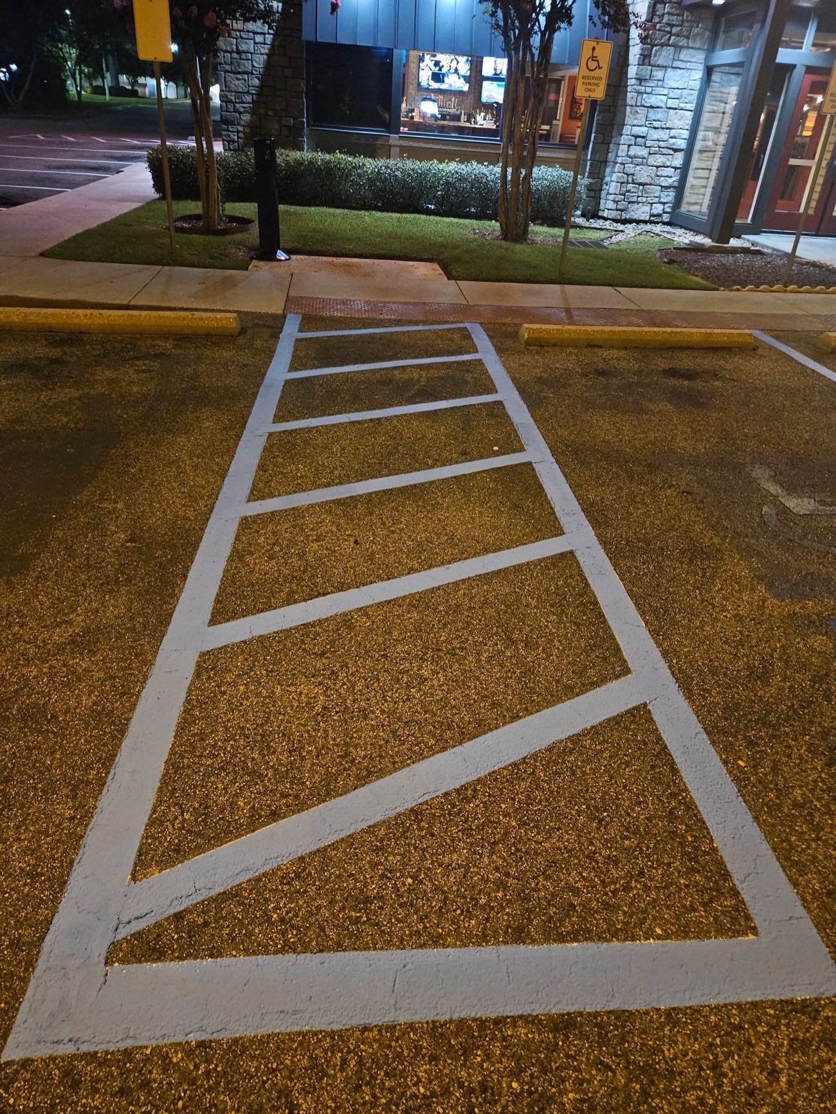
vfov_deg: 73.9
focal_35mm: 23
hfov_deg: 58.9
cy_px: 557
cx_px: 418
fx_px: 741
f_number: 1.8
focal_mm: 5.4
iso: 1250
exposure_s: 1/24
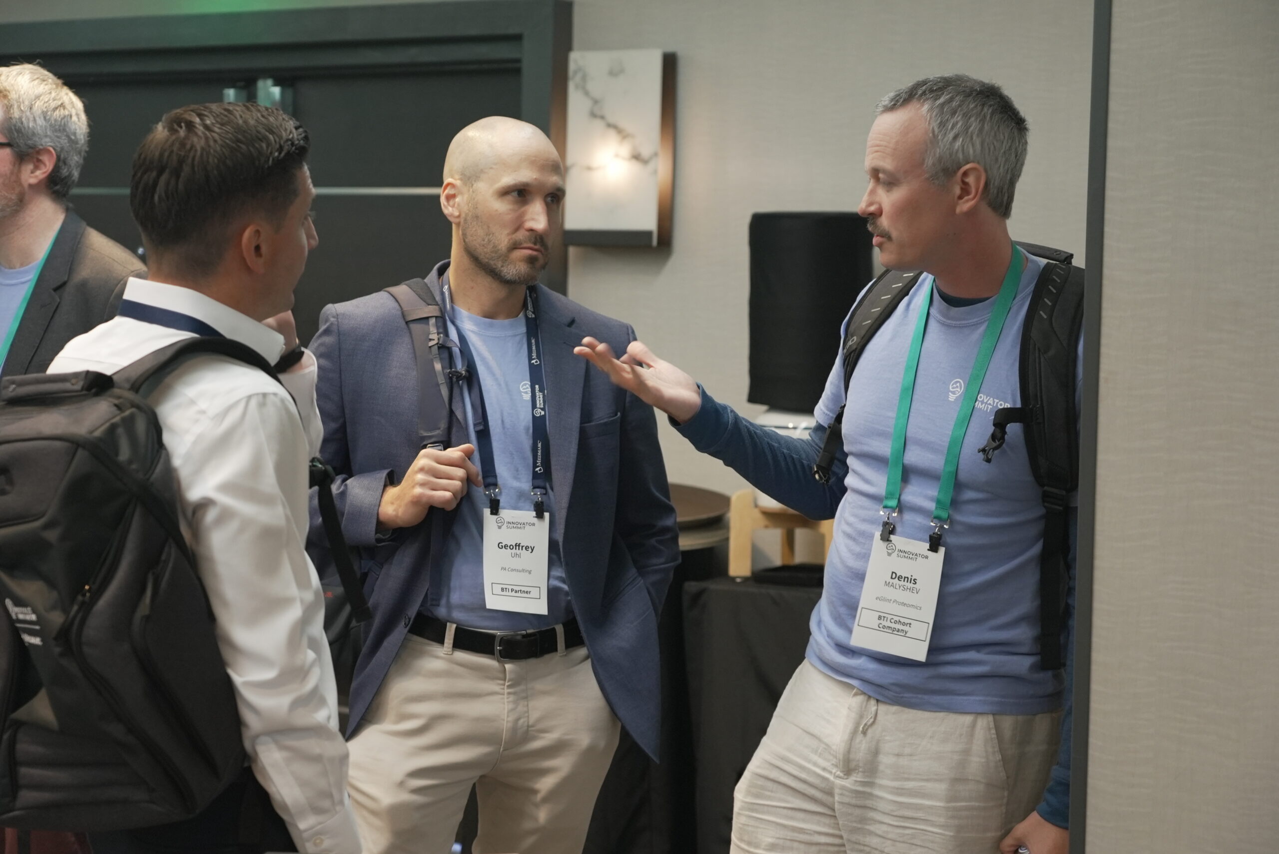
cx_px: 640
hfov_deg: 31.9
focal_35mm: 63
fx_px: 2239
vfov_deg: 21.6
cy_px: 427
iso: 3200
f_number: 4
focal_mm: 63
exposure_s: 1/30
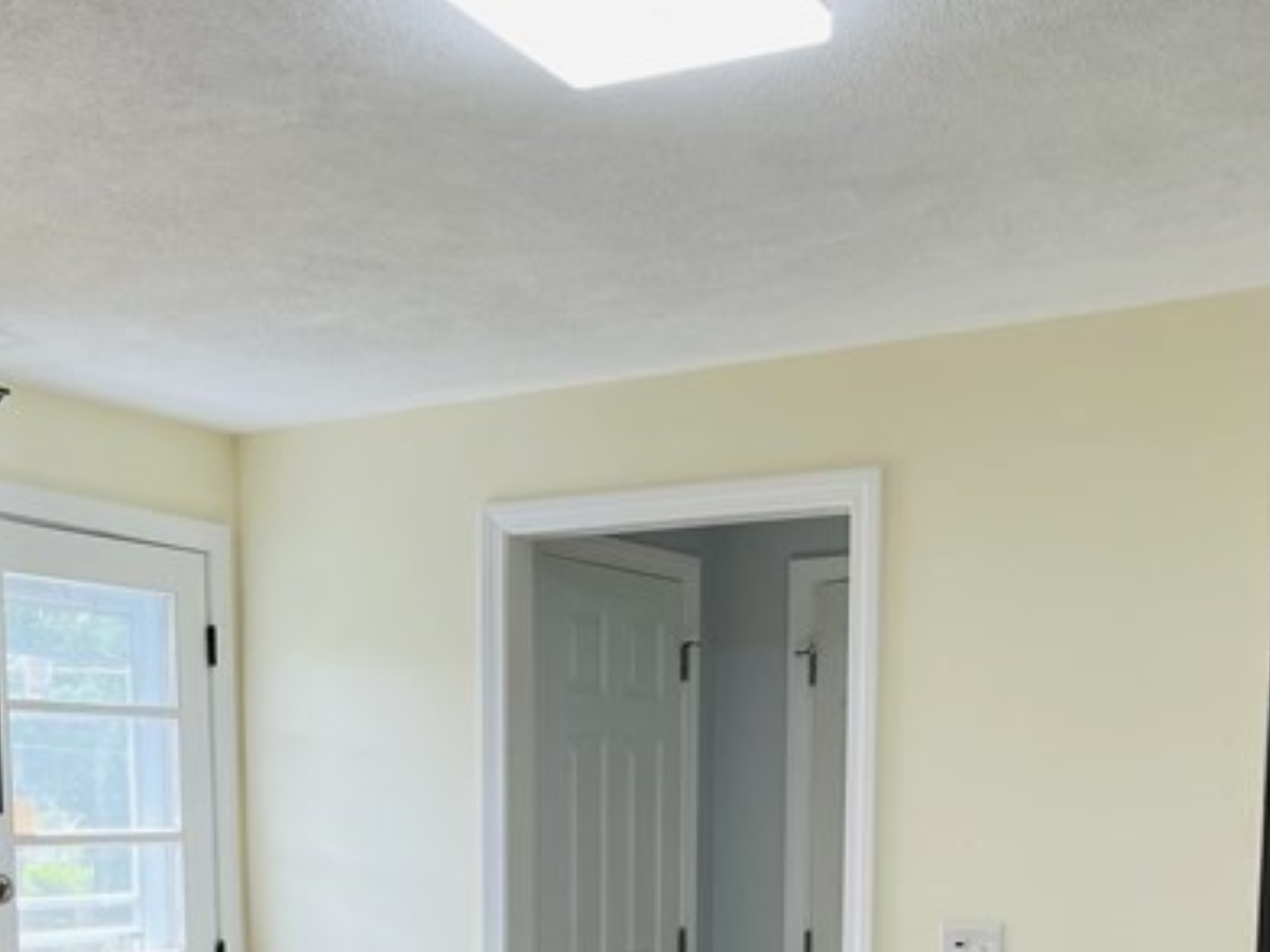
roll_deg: +0.7
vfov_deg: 26.6
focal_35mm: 51
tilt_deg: -6.8
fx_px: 1871
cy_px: 1014
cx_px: 515
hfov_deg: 37.4
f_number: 1.6
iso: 50
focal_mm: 5.1
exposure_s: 1/120
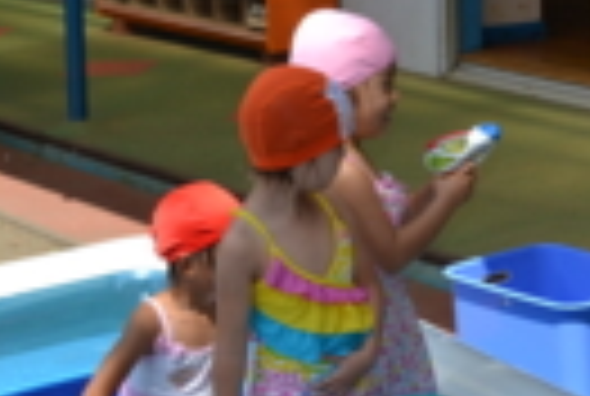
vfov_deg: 10.1
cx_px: 644
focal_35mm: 137
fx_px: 2250
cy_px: 124
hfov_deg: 14.6
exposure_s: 1/200
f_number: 6.3
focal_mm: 30
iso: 100
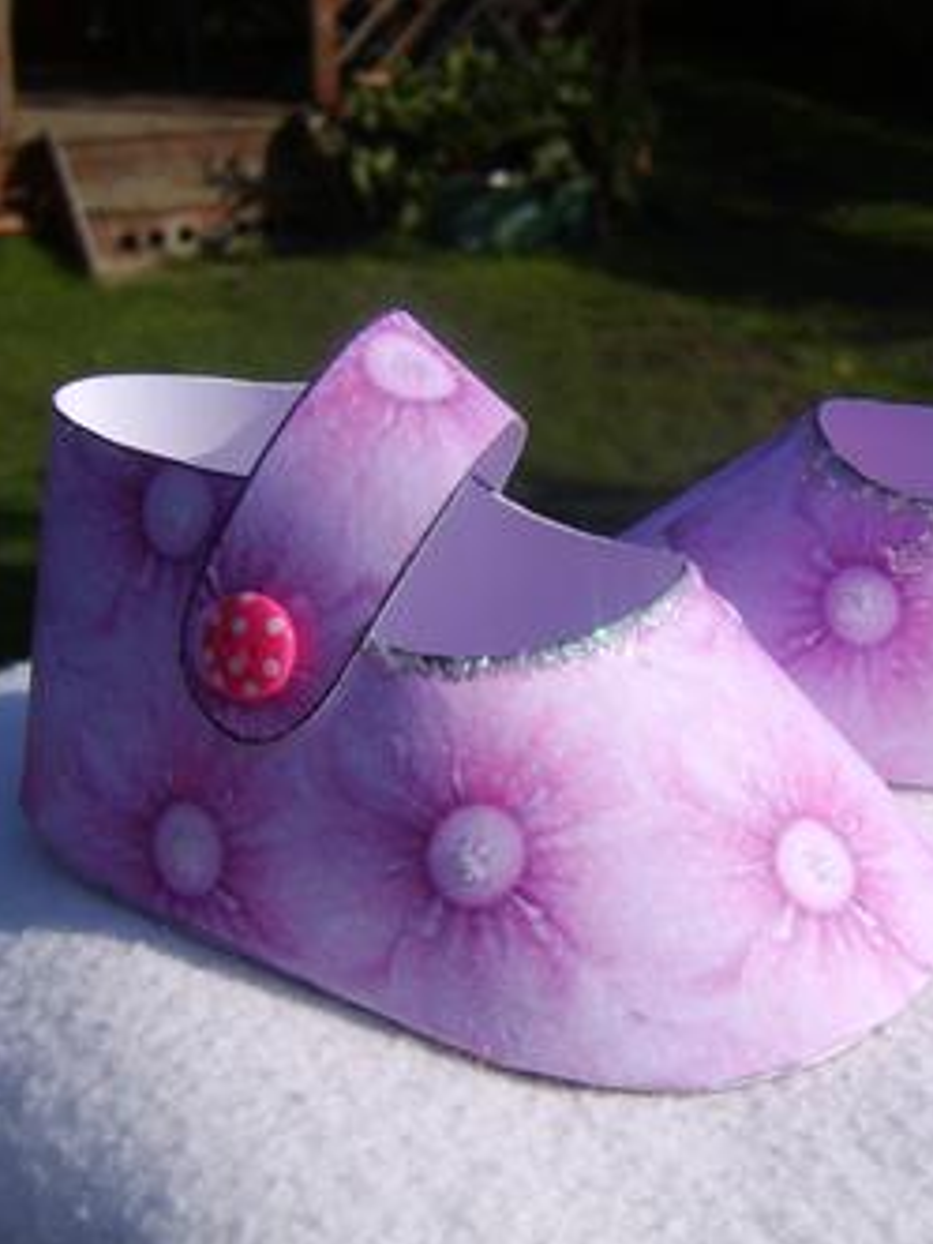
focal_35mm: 42
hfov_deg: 33.6
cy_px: 629
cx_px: 716
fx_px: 1509
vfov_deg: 44.8
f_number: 6.7
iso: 71
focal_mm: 8.13
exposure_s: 1/594
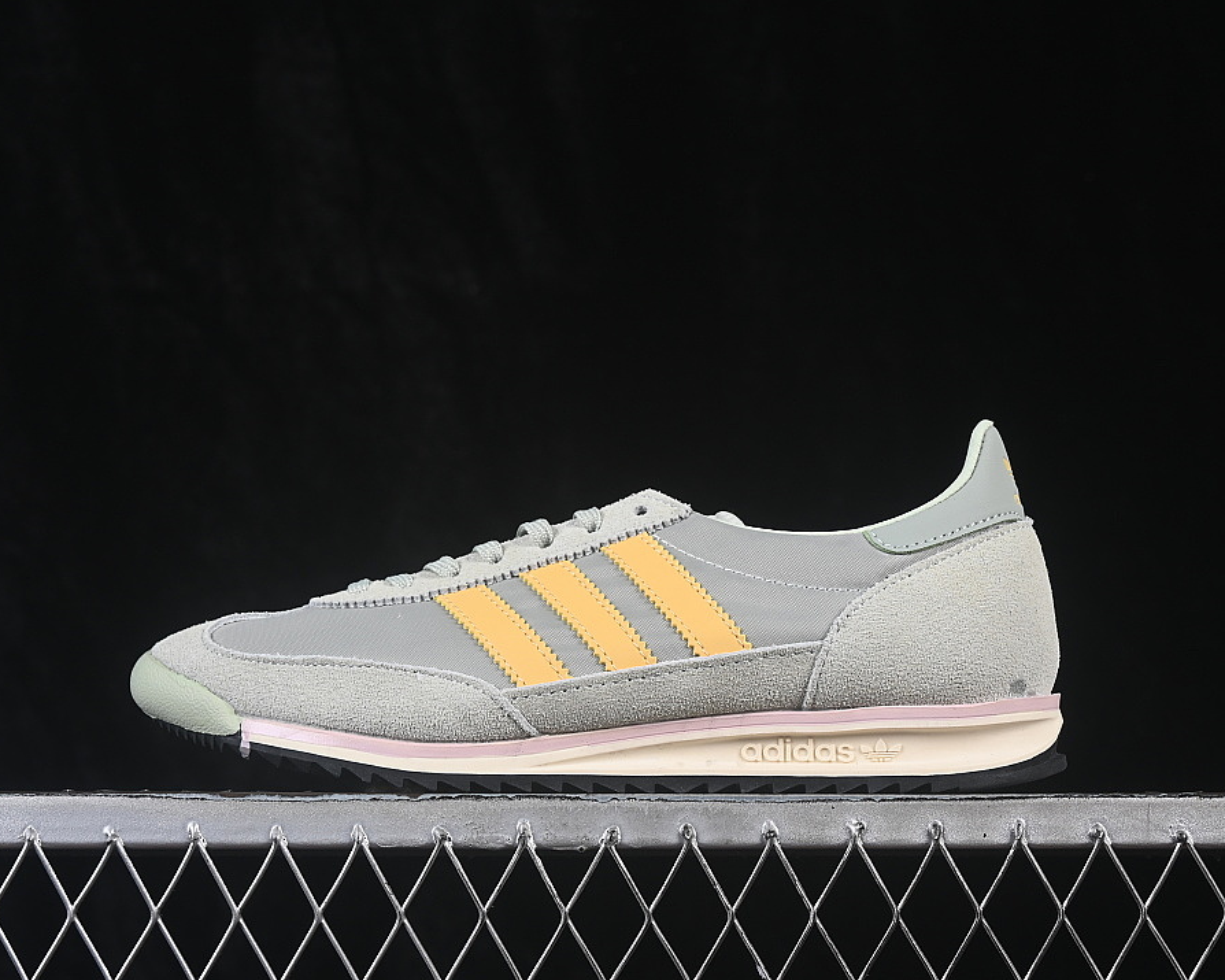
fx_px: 3081
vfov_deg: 18.1
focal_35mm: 85
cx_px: 612
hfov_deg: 22.5
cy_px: 489
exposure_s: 1/80
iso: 160
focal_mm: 50
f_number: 8
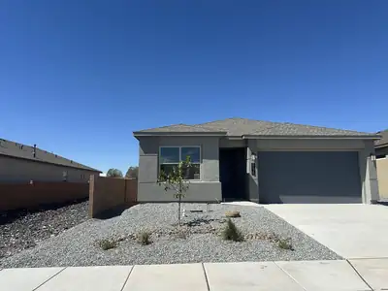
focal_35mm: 24
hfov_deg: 71.6
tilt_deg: +8.3
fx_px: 269
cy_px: 146
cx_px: 194
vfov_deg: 56.8
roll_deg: -0.1
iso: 80
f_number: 1.78
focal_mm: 6.86
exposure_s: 1/6211
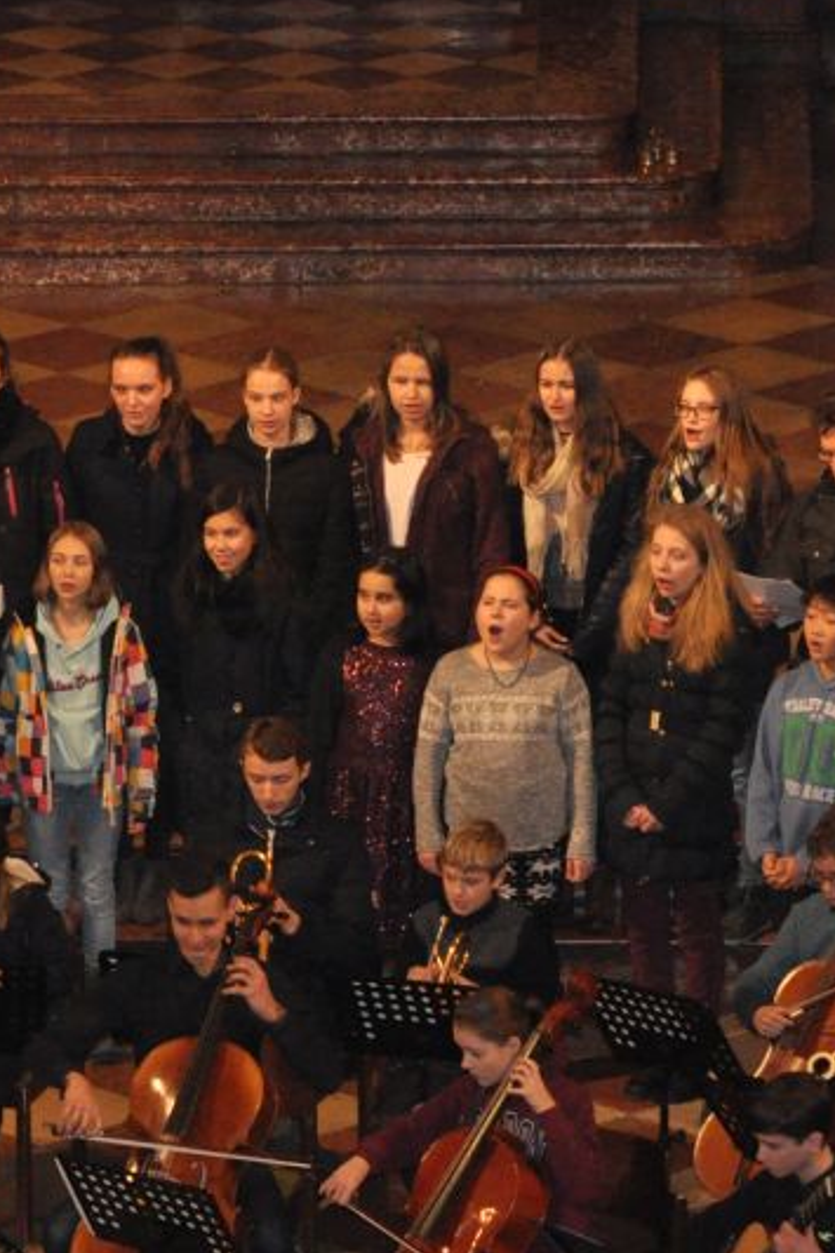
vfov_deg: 5.9
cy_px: 840
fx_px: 12087
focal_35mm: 347
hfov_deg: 3.9
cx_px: -80
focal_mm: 95
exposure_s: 1/60
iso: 1600
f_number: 7.1
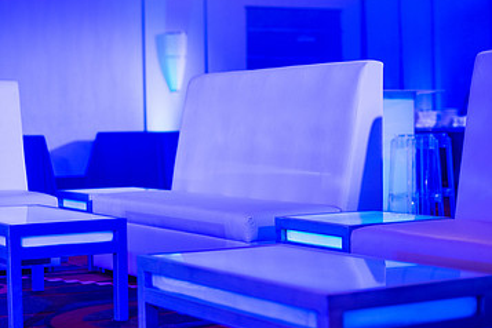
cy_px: 158
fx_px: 1121
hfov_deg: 24.7
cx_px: 201
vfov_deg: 16.7
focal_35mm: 82
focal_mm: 50
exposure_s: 1/400
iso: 800
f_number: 2
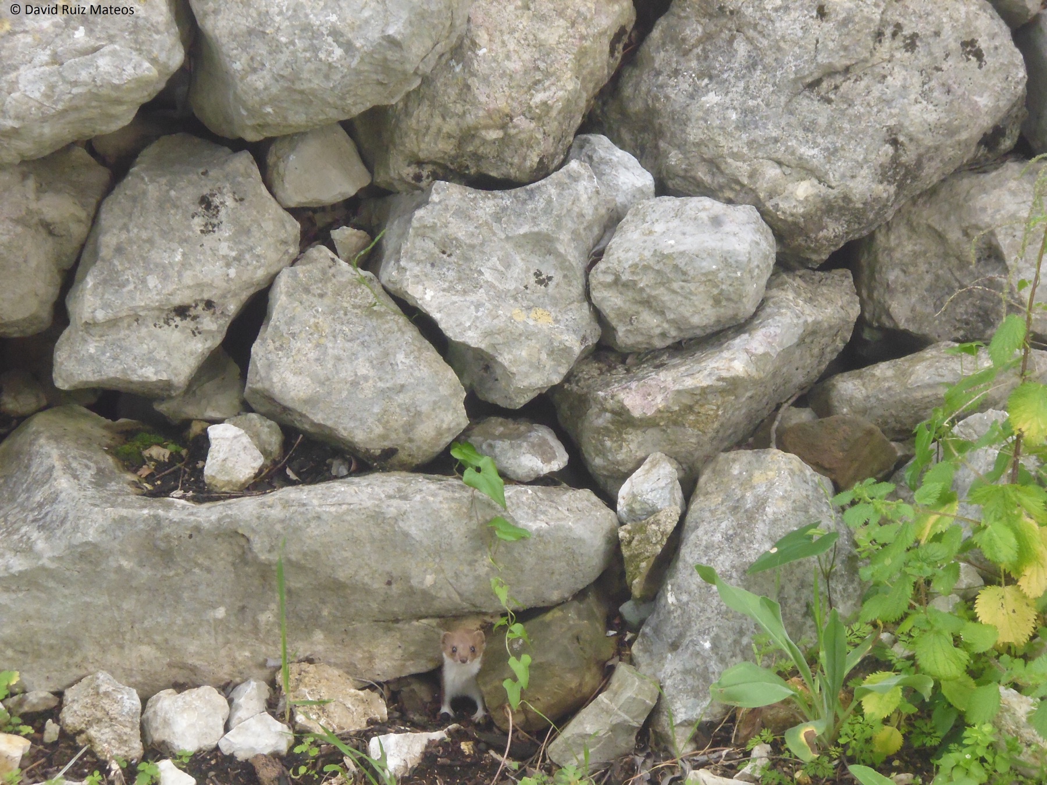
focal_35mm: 120
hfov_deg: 16.4
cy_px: 392
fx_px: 3630
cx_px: 524
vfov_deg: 12.3
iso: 400
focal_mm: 21.5
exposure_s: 1/60
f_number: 6.9
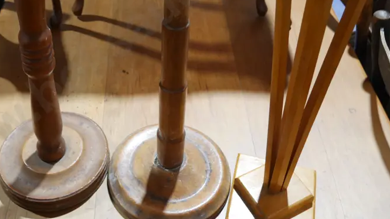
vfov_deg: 24.4
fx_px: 486
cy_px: 6
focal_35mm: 47
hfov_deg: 43.6
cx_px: 168
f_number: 3.5
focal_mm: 14
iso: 500
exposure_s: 1/60
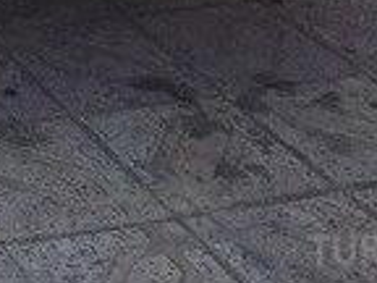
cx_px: -346
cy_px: -352
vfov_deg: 10.0
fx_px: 1448
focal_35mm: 133
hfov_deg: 13.1
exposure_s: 1/373
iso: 32
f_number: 2.2
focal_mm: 4.15
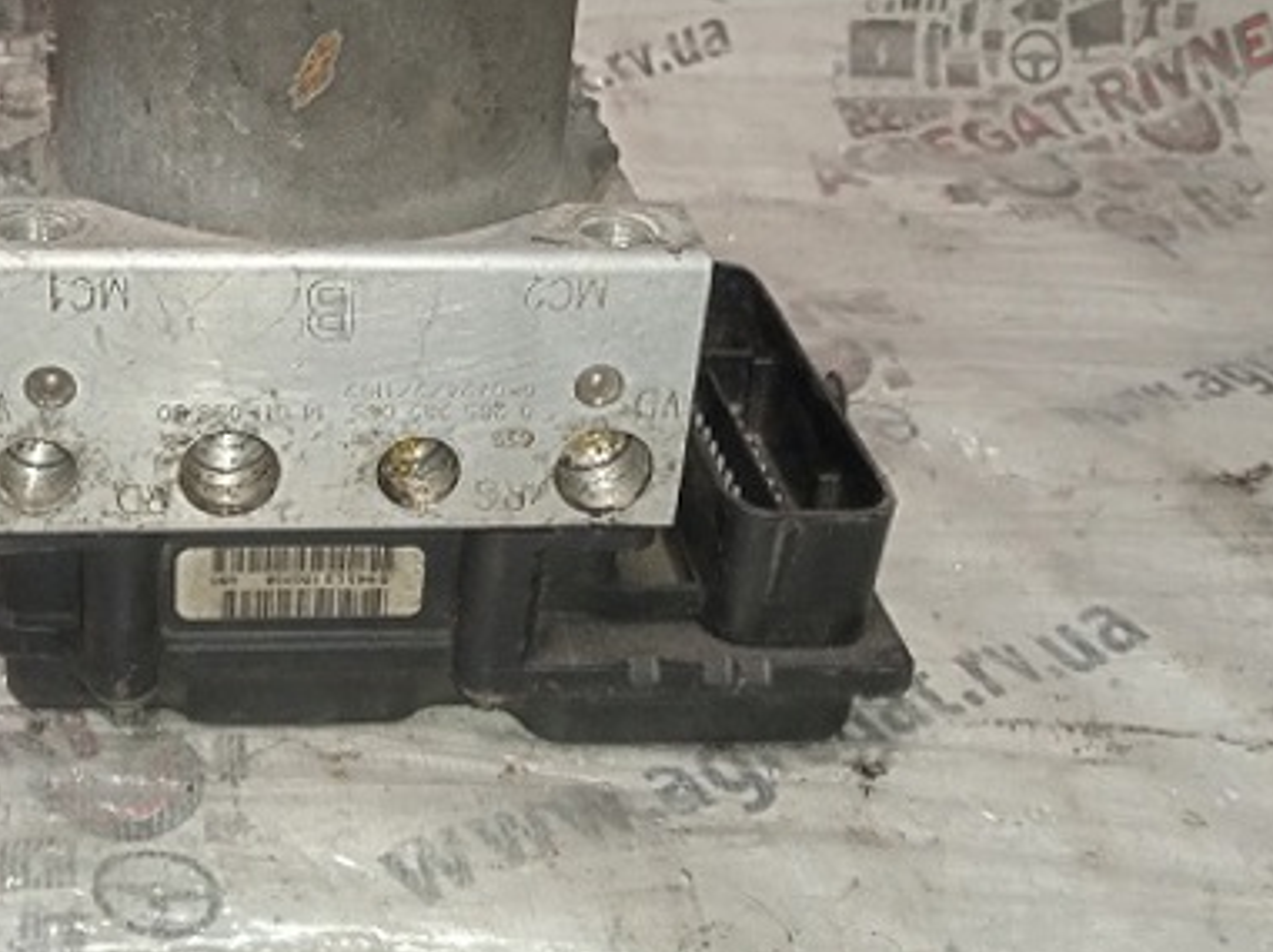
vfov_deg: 30.4
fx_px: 1727
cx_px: 364
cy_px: 249
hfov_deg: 39.7
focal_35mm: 47
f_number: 2.2
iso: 428
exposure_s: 1/33.3
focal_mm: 3.43
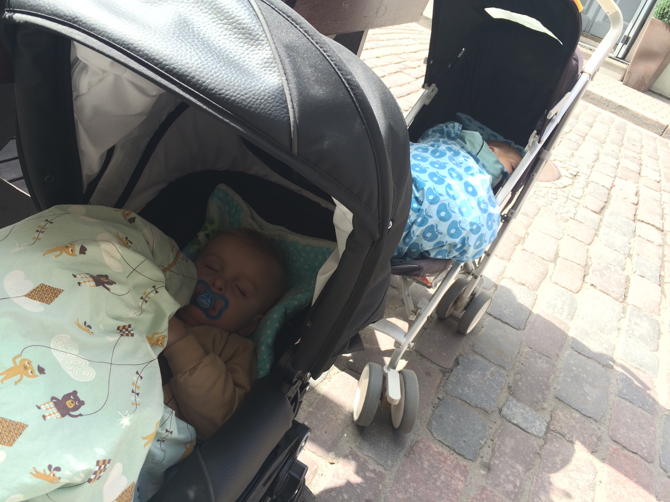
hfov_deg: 61.7
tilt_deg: -30.1
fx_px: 561
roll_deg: -19.5
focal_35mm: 29
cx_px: 335
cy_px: 251
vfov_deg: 48.2
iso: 32
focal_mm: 4.15
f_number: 2.2
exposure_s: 1/148
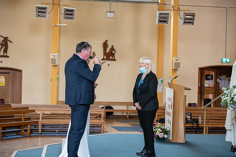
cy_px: 78
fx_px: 433
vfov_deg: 20.6
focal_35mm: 66
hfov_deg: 30.5
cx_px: 118
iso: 640
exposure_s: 1/160
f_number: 3.5
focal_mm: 66
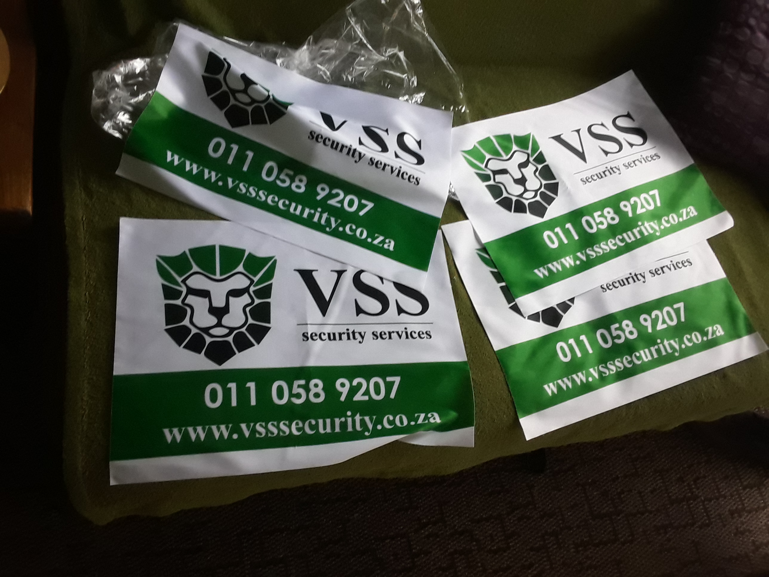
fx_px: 666
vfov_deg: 46.8
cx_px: 384
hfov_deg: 60.0
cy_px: 288
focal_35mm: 30
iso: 160
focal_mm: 2.2
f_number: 1.9
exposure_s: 1/50
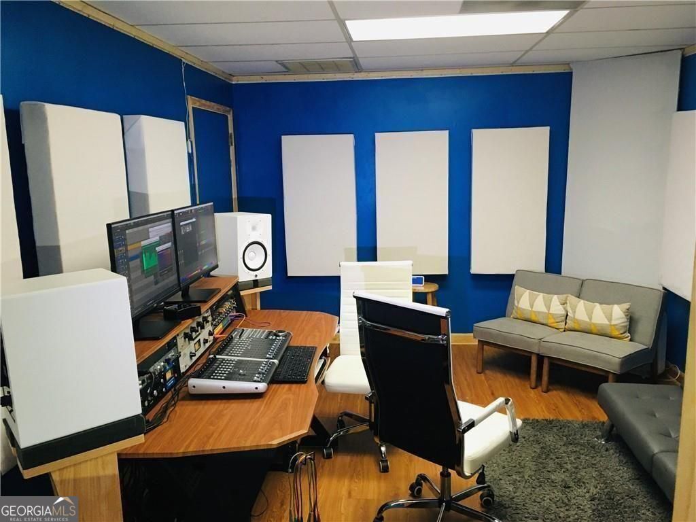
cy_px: 261
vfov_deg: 48.2
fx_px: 583
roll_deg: +1.0
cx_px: 348
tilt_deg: -9.4
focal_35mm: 29
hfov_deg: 61.7
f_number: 2.2
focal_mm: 4.15
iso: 125
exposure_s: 1/30
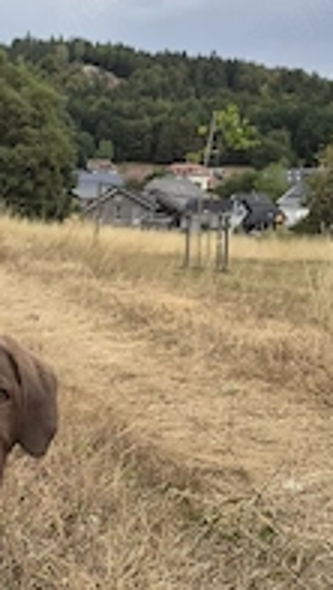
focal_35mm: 51
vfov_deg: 39.0
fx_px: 800
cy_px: 470
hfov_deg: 22.3
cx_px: -24
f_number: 1.8
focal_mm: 5.4
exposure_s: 1/3333
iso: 80
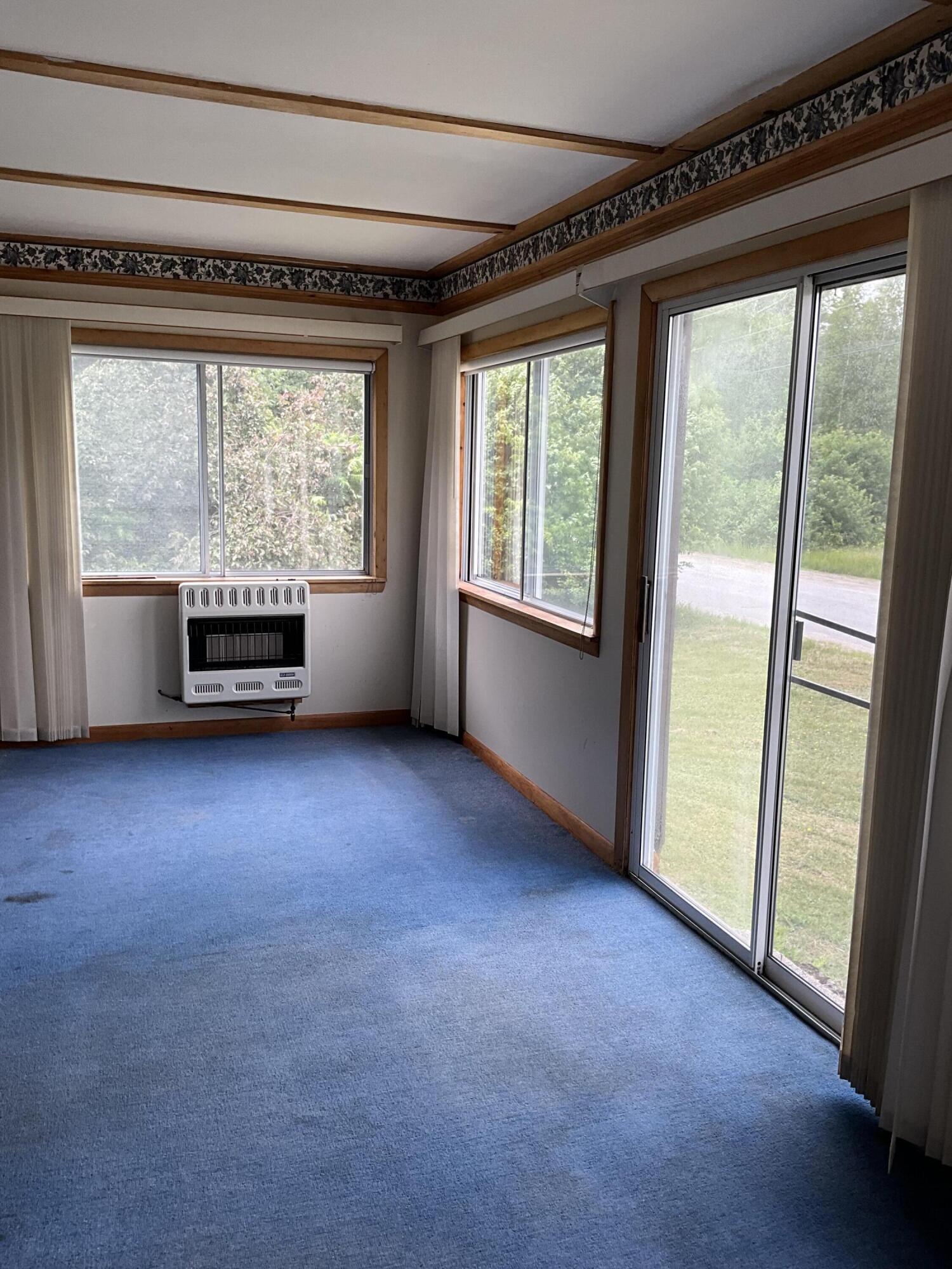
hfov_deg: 48.2
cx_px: 476
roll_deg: -1.4
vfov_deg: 61.7
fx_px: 1063
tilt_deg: -10.9
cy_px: 634
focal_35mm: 29
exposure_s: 1/122
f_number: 1.8
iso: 25
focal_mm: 3
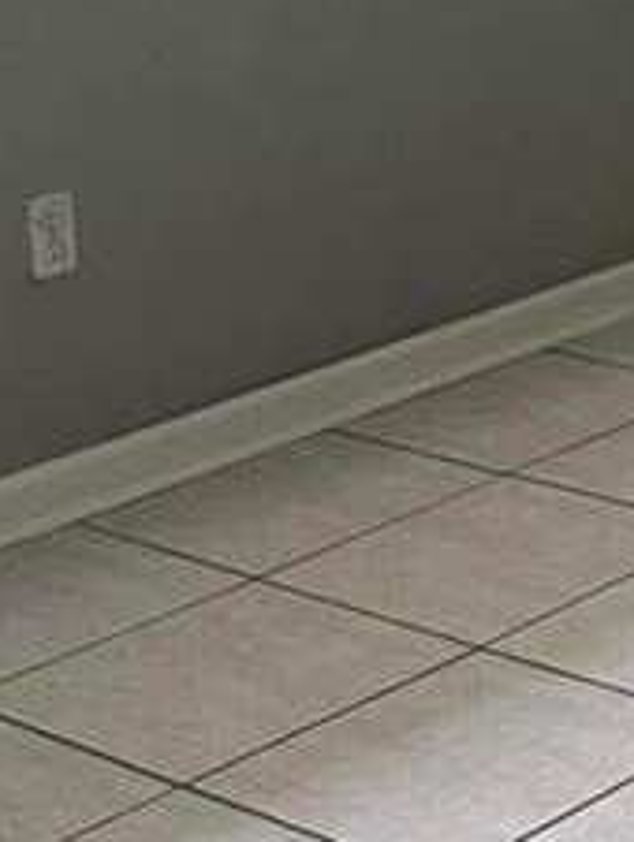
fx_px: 2754
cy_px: 0
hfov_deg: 11.3
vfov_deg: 17.0
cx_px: 1425
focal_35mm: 113
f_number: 1.78
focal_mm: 6.86
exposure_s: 1/82
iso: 250
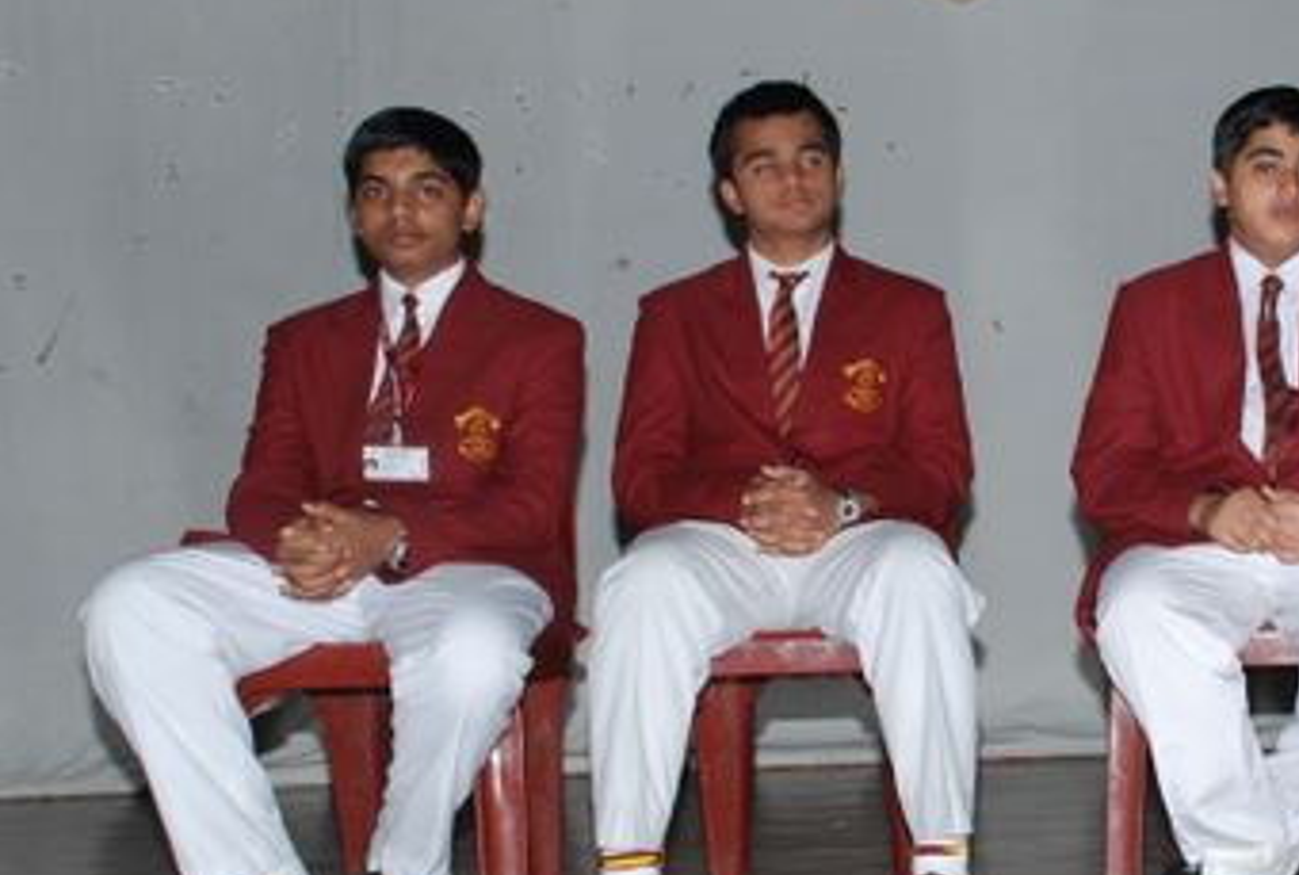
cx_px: 1188
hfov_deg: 24.8
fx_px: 2859
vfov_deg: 17.4
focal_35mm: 79
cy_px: 470
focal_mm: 28
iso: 400
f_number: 5.6
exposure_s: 1/60
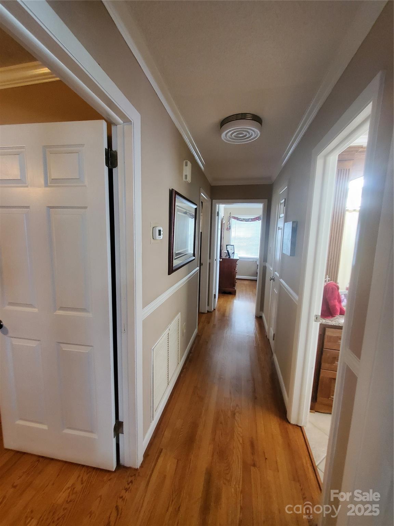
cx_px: 197
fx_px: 197
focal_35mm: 13
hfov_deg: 89.9
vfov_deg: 106.2
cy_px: 263
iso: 640
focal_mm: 1.8
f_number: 2.2
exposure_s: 1/30
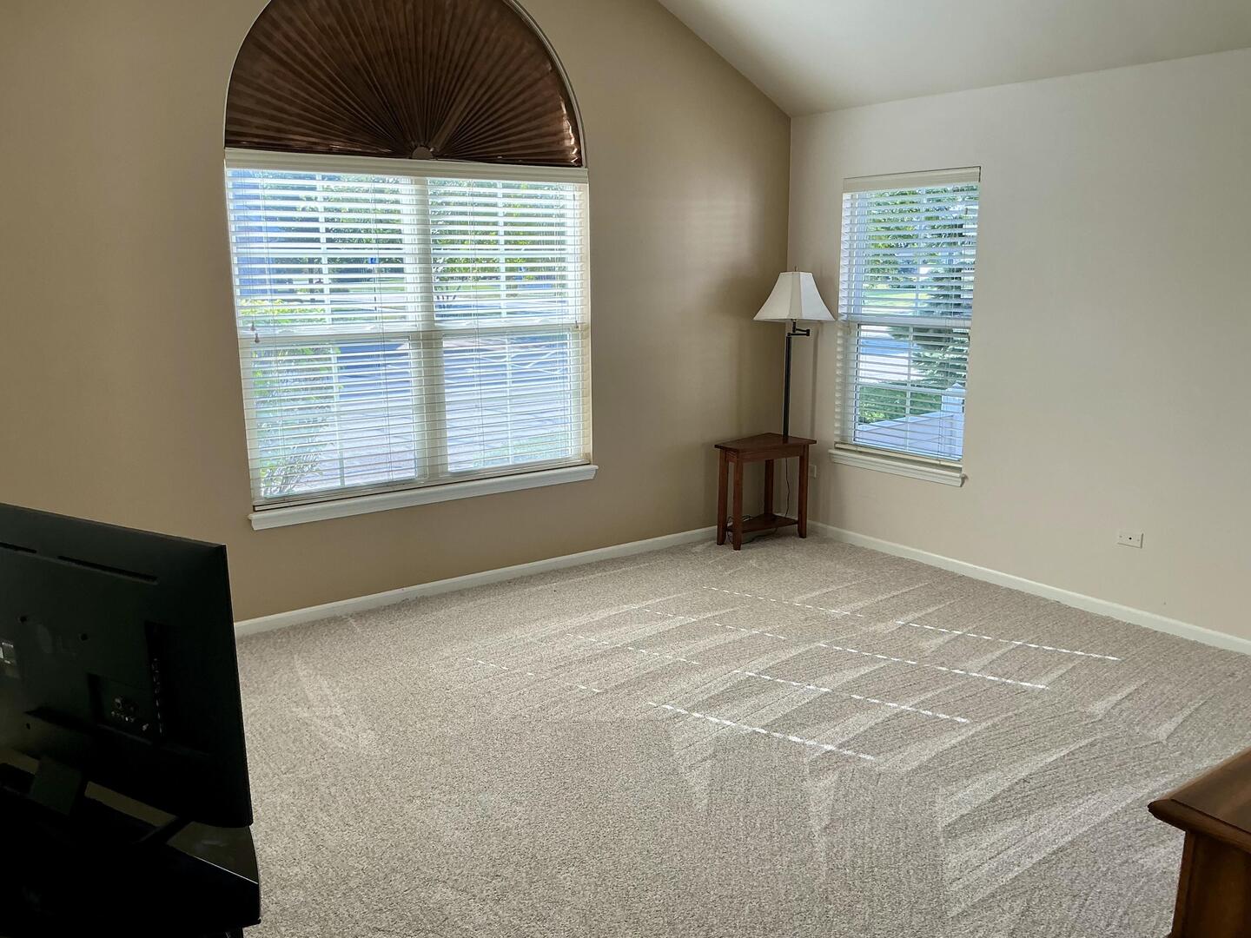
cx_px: 626
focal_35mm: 28
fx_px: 1012
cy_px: 469
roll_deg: -0.4
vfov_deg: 49.7
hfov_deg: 63.4
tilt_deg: -10.6
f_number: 1.8
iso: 32
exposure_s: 1/138
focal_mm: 3
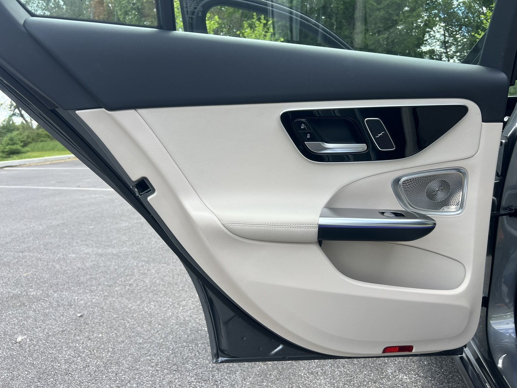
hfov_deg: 67.3
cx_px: 258
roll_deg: -0.9
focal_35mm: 26
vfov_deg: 53.1
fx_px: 388
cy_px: 194
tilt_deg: -6.5
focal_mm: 5.7
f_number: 1.5
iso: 50
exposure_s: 1/846
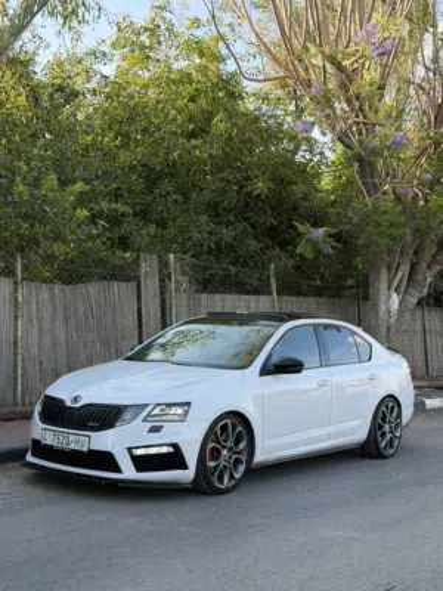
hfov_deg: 30.3
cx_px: 222
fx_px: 819
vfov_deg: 39.7
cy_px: 296
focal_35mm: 48
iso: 64
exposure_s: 1/906
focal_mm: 6.76
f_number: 1.78
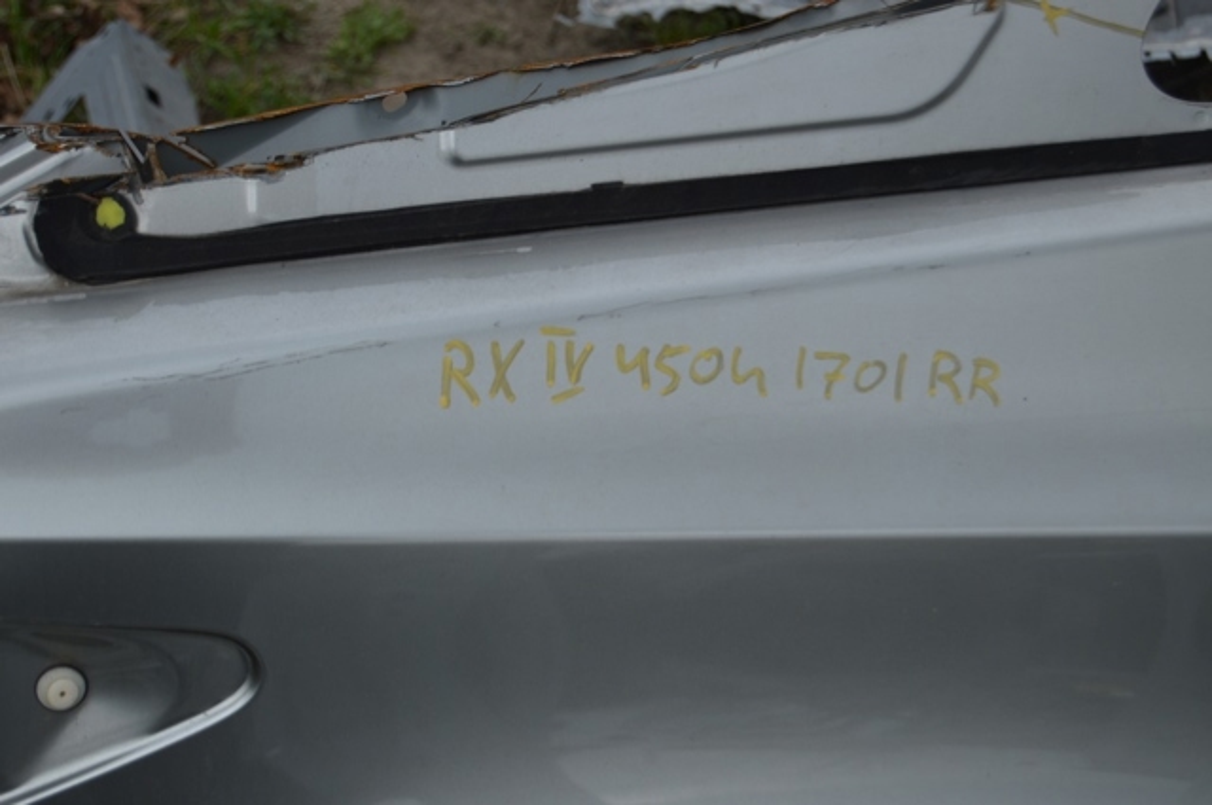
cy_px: 402
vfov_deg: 16.5
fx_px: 2774
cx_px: 606
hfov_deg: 24.6
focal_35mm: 82
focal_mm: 55
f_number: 5.6
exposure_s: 1/125
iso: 100
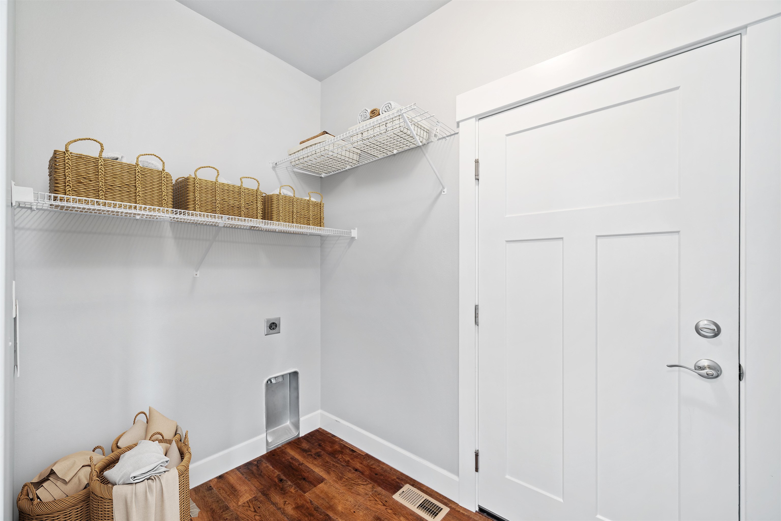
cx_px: 390
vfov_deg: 81.2
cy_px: 260
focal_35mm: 14
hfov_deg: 104.3
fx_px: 304
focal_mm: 14
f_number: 8
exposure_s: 1.6
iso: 100
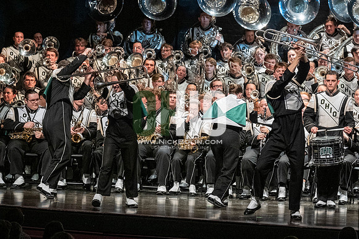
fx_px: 2163
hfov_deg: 9.5
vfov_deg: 6.3
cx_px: 180
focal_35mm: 217
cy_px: 120
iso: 4000
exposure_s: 1/500
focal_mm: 145
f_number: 4
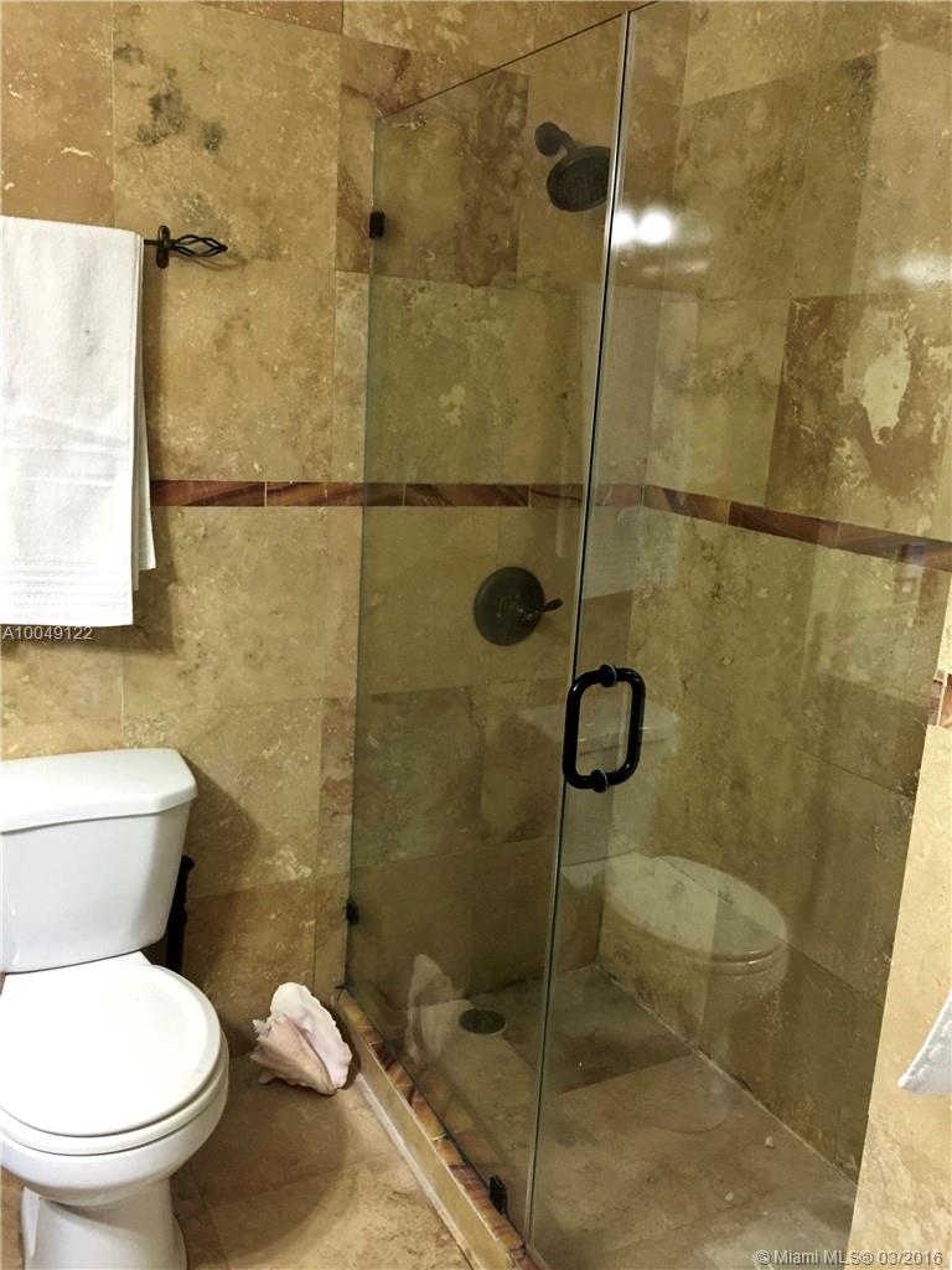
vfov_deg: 61.7
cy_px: 635
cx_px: 476
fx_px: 1063
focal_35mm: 29
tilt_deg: -13.0
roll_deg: -3.7
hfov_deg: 48.2
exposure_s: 1/15
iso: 125
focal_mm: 4.15
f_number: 2.2
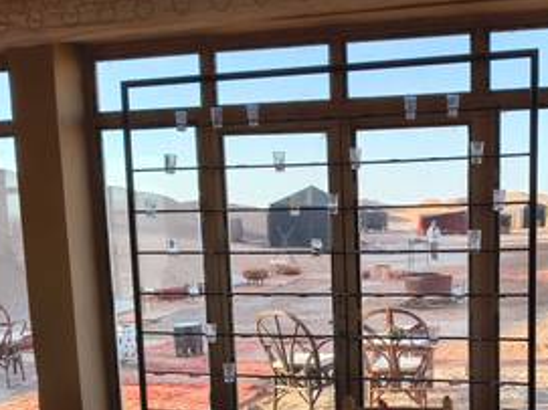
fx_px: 728
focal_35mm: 46
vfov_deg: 30.7
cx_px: 417
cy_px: 327
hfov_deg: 40.0
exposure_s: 1/342
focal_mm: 4.81
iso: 101
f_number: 1.8
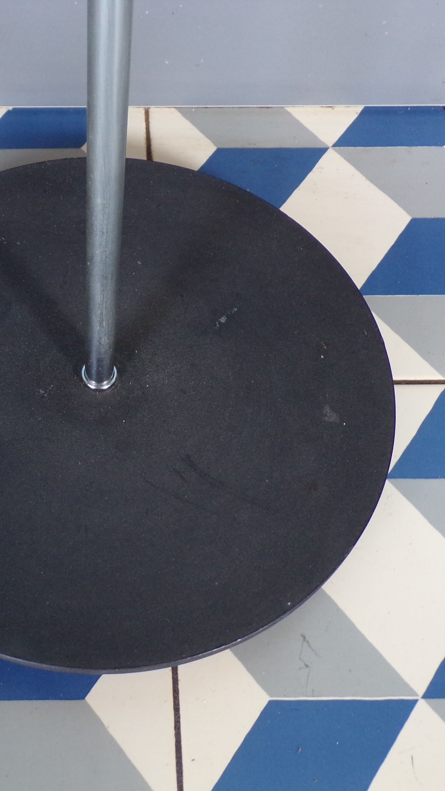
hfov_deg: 25.1
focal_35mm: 47
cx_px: 95
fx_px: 986
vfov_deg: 43.7
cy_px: 399
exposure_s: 1/17
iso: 200
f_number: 3.2
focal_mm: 5.8
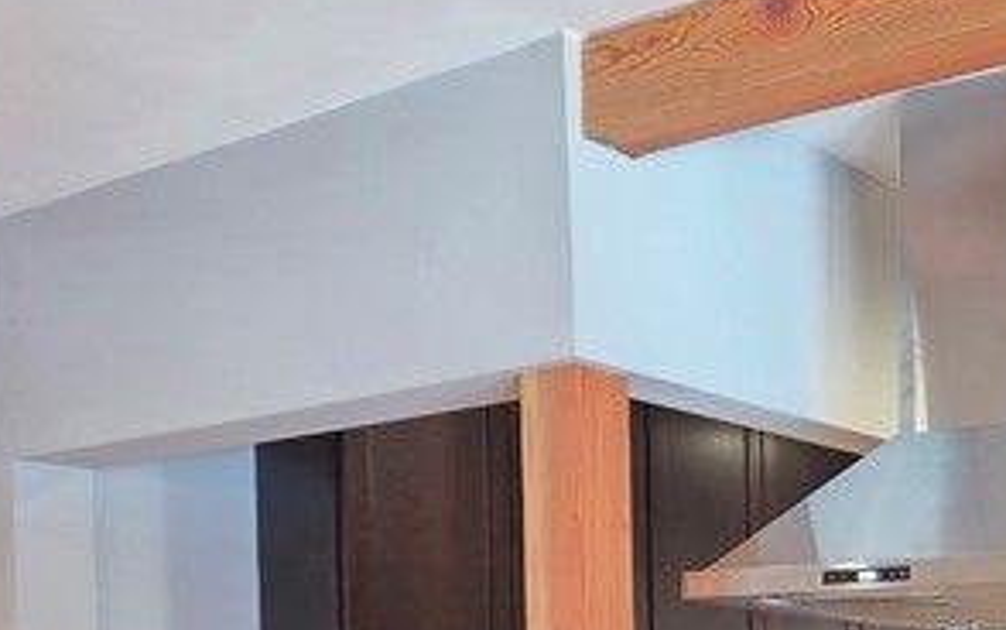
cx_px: 1317
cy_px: 774
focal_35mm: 48
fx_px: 1317
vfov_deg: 24.2
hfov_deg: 31.7
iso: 320
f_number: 1.9
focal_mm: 2.2
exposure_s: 1/60
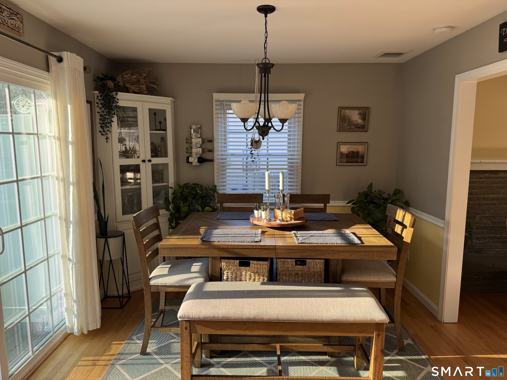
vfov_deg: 56.8
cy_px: 190
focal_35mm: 24
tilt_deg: -7.9
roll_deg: -0.1
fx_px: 352
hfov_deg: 71.6
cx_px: 254
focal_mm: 6.76
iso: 100
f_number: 1.78
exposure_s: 1/128
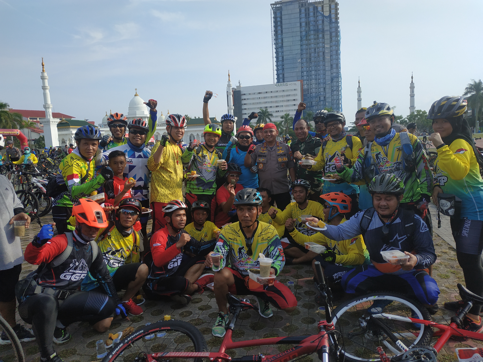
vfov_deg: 56.8
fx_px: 335
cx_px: 242
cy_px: 181
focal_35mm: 24
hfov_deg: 71.6
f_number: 1.9
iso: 160
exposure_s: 1/1783
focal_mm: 3.94
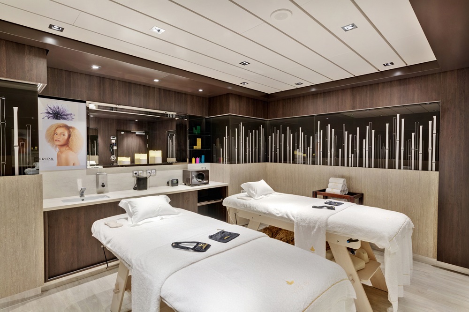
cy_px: 156
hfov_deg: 86.9
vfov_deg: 64.5
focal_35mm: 19
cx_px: 234
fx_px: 247
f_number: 11
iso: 200
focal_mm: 19
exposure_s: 1/3
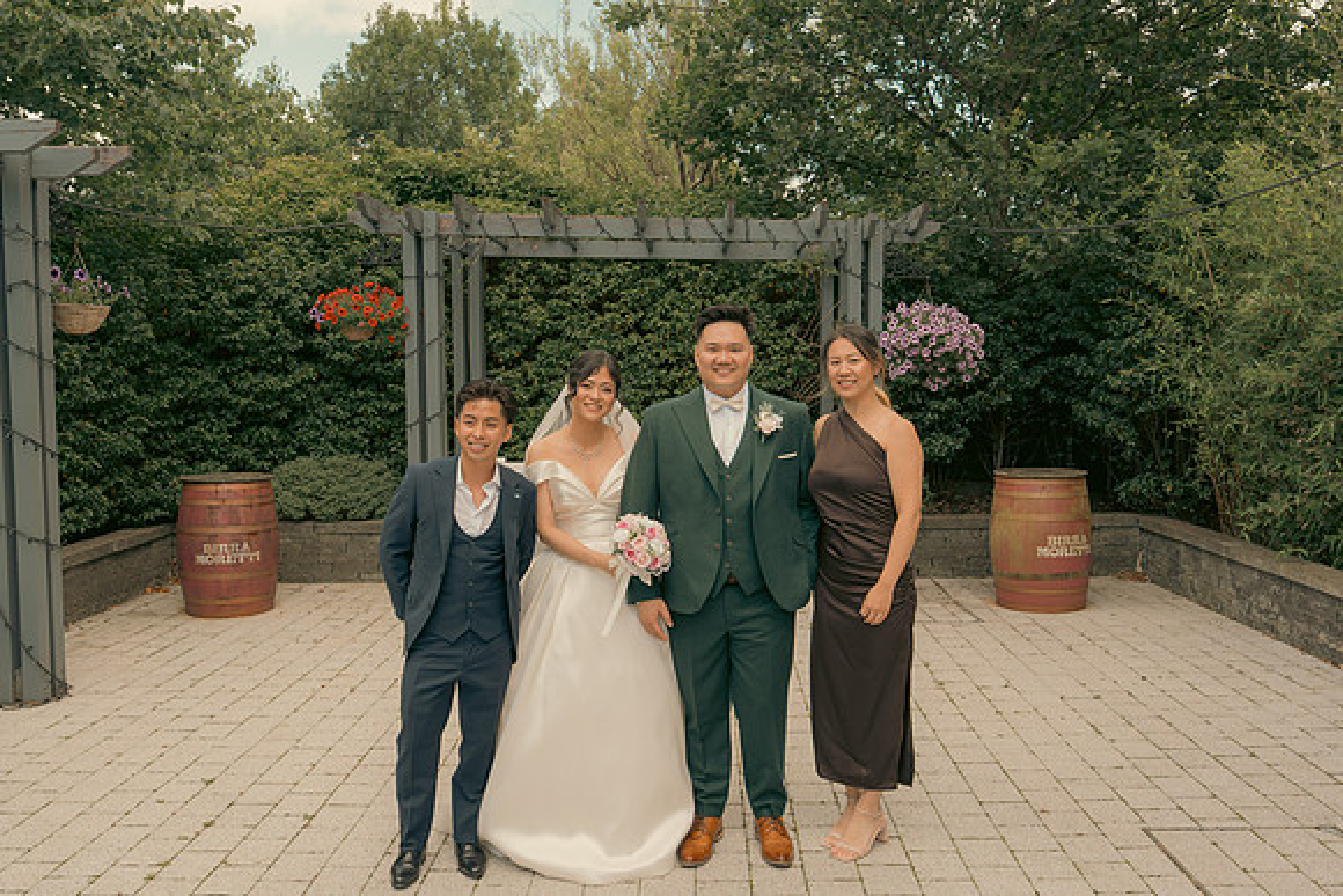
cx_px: 672
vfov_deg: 42.3
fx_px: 1157
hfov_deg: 60.3
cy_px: 448
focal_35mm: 31
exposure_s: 1/160
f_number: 5.6
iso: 160
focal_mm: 31
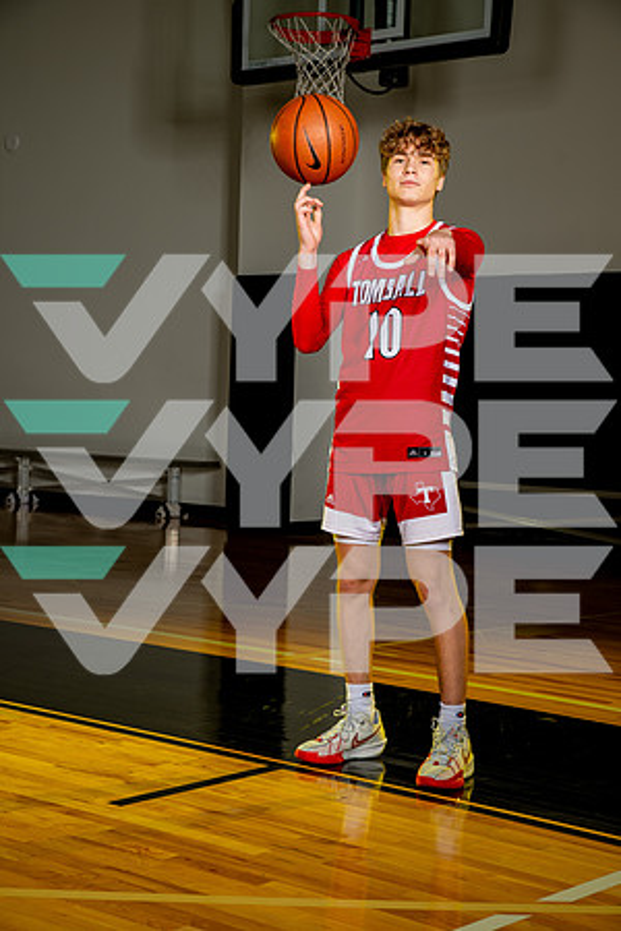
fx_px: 1811
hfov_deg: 19.5
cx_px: 310
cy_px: 466
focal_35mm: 70
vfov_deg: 28.8
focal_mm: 70
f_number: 8
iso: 100
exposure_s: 1/125
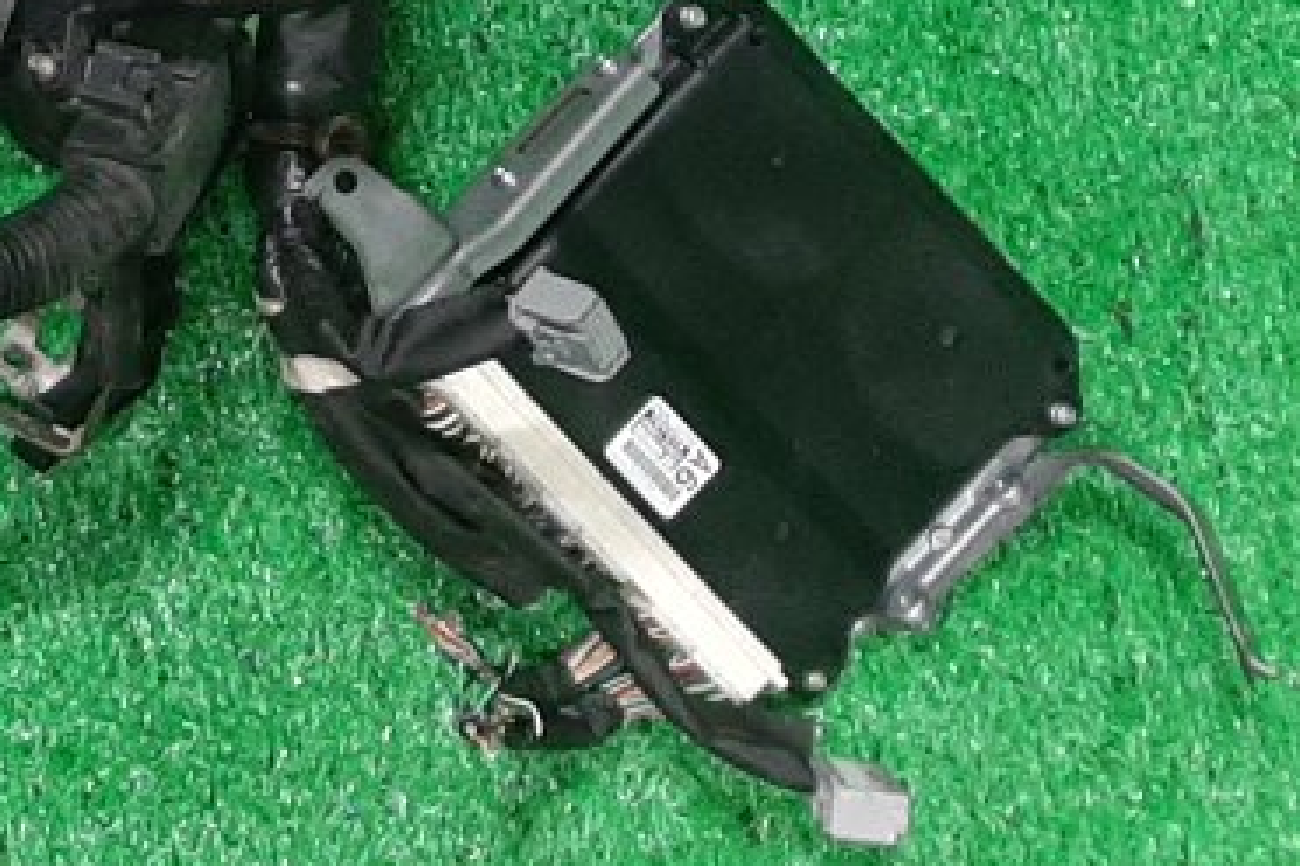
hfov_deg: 16.4
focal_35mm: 105
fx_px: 3790
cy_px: -614
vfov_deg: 12.1
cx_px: -1009
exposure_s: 1/50
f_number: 1.7
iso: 159
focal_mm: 3.93
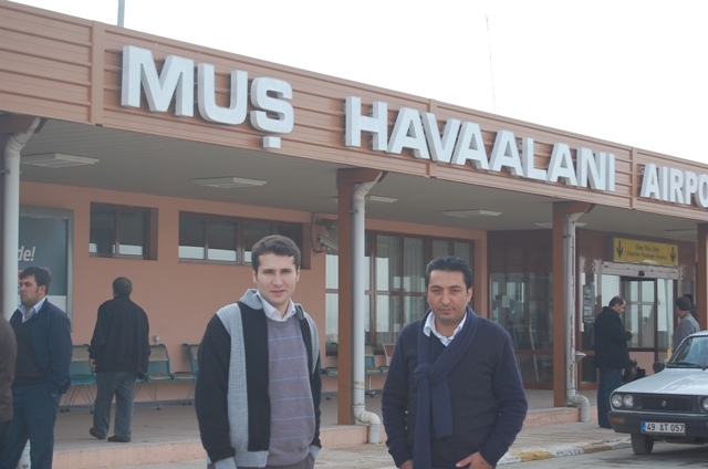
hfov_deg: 24.7
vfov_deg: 16.5
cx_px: 354
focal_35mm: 82
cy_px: 234
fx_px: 1619
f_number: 7.1
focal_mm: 55
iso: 200
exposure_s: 1/200
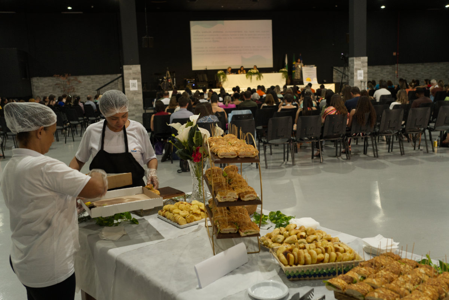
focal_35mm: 35
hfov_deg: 54.4
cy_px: 150
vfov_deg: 37.9
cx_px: 224
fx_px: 437
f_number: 4
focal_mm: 35
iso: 3200
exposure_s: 1/100
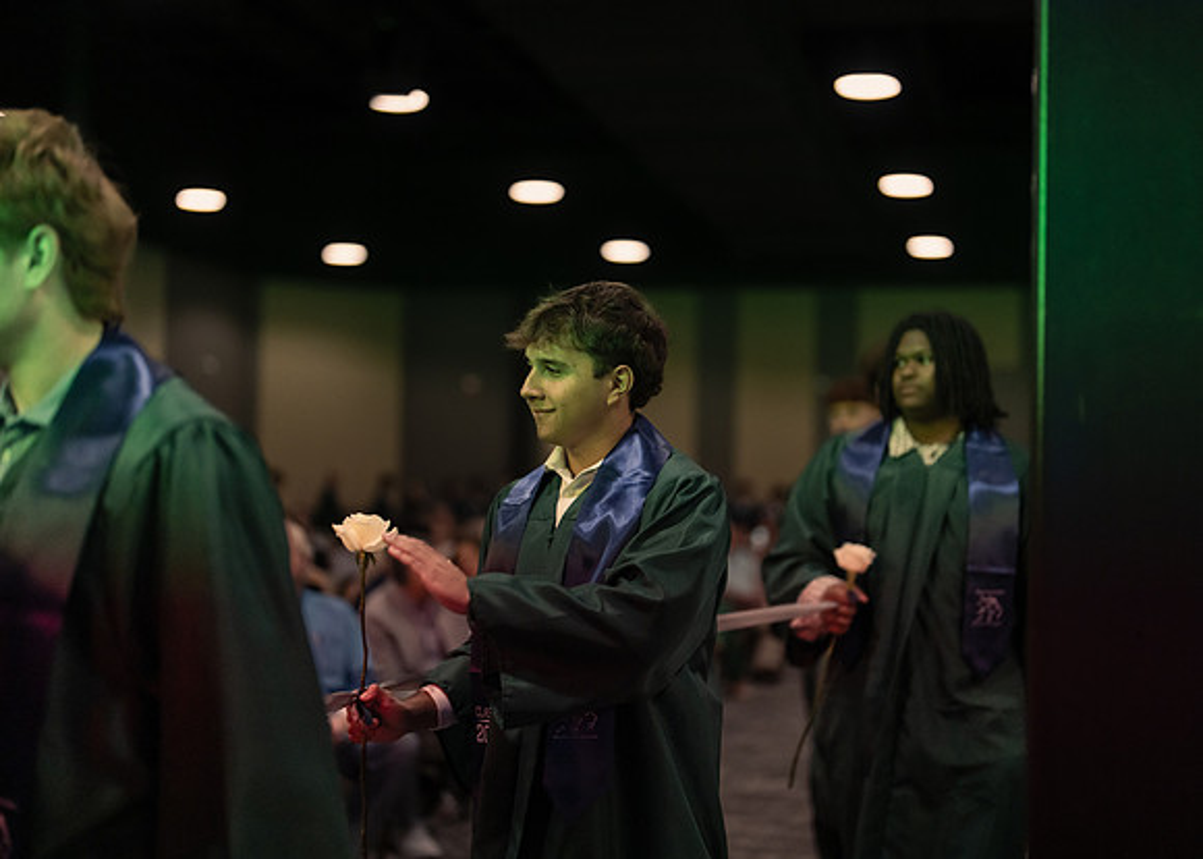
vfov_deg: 26.6
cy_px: 430
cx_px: 602
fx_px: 1814
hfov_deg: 36.7
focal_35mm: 53
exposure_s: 1/500
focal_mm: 50
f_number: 1.2
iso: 1250
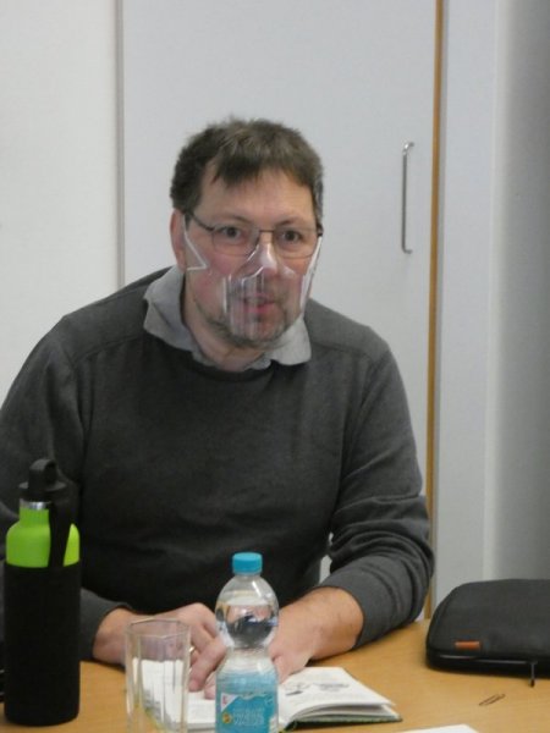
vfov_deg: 18.7
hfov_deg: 14.1
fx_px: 2224
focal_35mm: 105
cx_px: 275
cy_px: 366
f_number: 4.9
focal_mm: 18.8
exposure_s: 1/50
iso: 1600
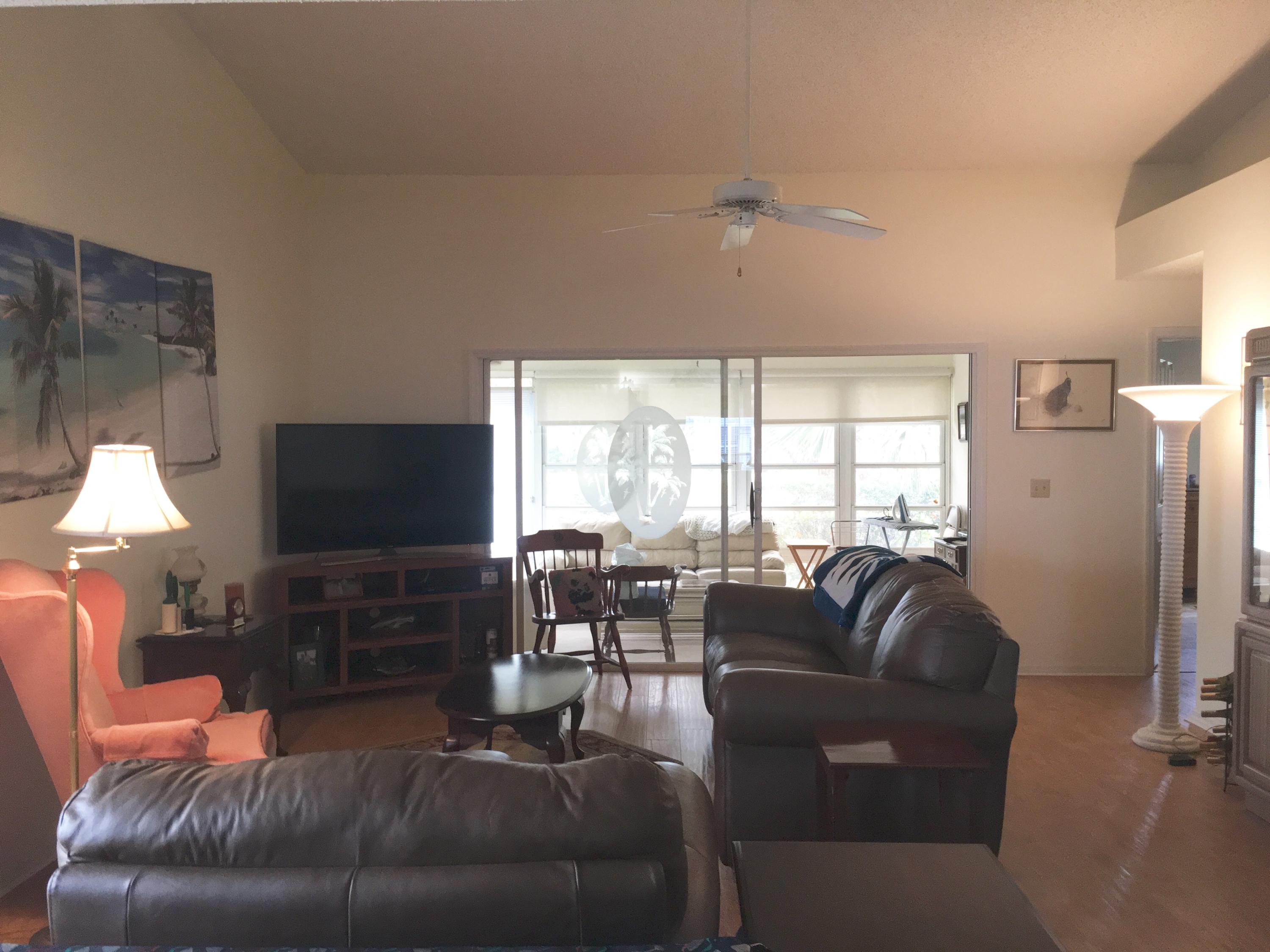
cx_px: 635
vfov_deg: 48.2
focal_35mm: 29
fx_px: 1064
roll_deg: +0.3
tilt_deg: -1.7
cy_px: 476
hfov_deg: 61.7
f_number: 2.2
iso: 125
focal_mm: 4.15
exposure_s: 1/30
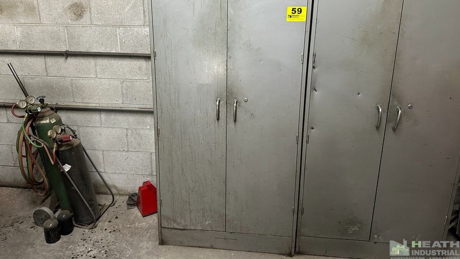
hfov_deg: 69.8
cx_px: 224
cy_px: 86
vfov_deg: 42.3
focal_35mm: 27
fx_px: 329
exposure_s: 1/60
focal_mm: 6.86
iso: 400
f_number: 1.78
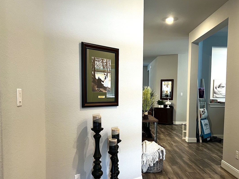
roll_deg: -0.5
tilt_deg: -4.1
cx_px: 123
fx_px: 242
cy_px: 111
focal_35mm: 35
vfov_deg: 40.4
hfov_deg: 52.6
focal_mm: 5.7
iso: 125
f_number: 1.5
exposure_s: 1/60
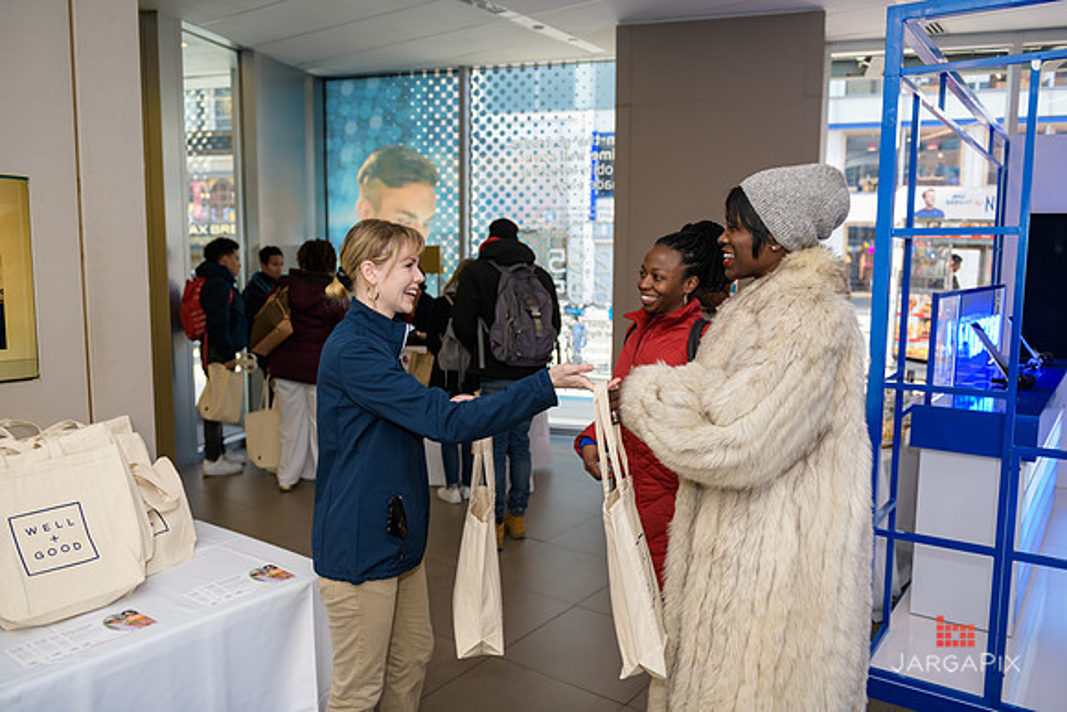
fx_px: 830
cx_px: 534
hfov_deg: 65.5
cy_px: 356
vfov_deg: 46.4
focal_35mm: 28
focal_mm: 28
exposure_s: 1/125
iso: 200
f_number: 3.2
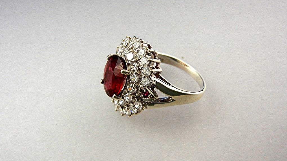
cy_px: 70
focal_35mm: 57
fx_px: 434
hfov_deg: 36.6
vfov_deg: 21.1
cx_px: 144
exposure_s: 1/61.6
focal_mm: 9.3
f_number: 3.9
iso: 160
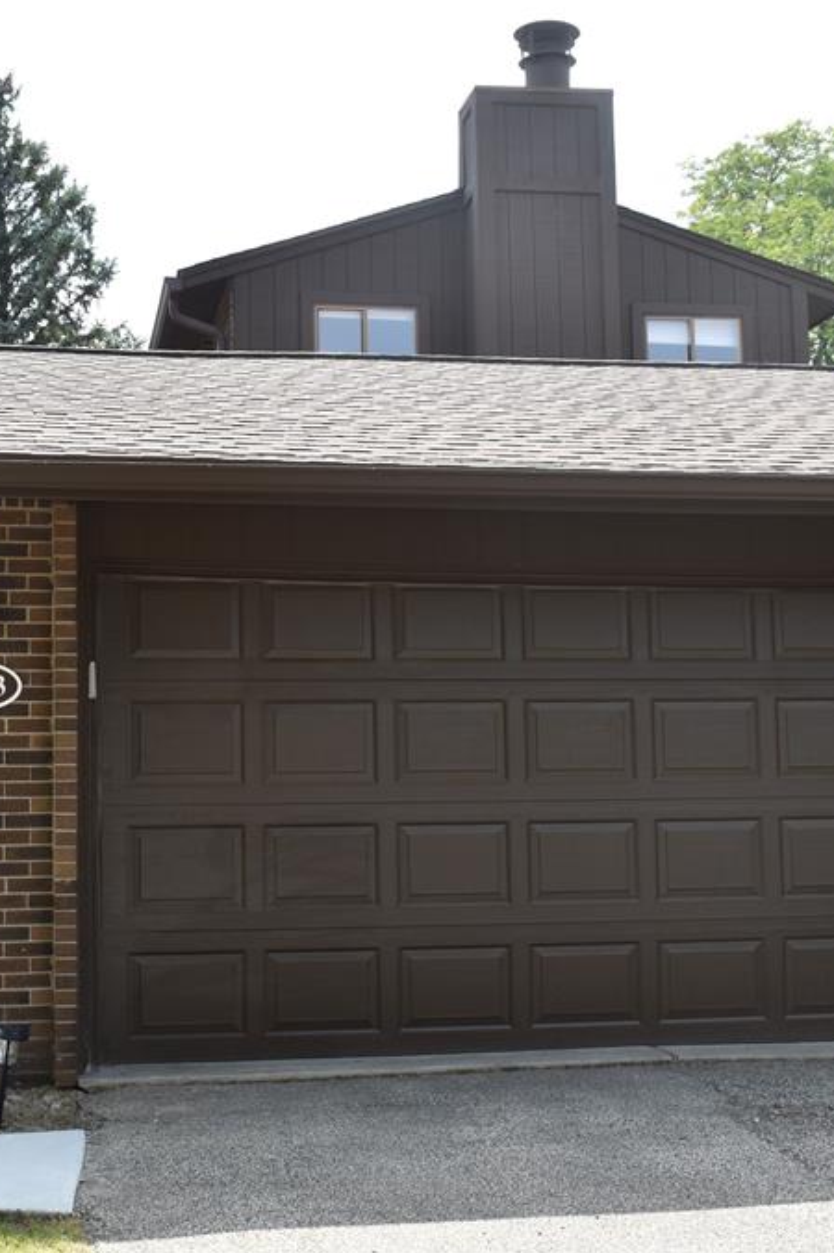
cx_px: 269
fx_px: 1739
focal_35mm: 50
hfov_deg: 26.8
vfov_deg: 39.6
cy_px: 625
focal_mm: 22
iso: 100
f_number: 7.1
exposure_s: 1/200
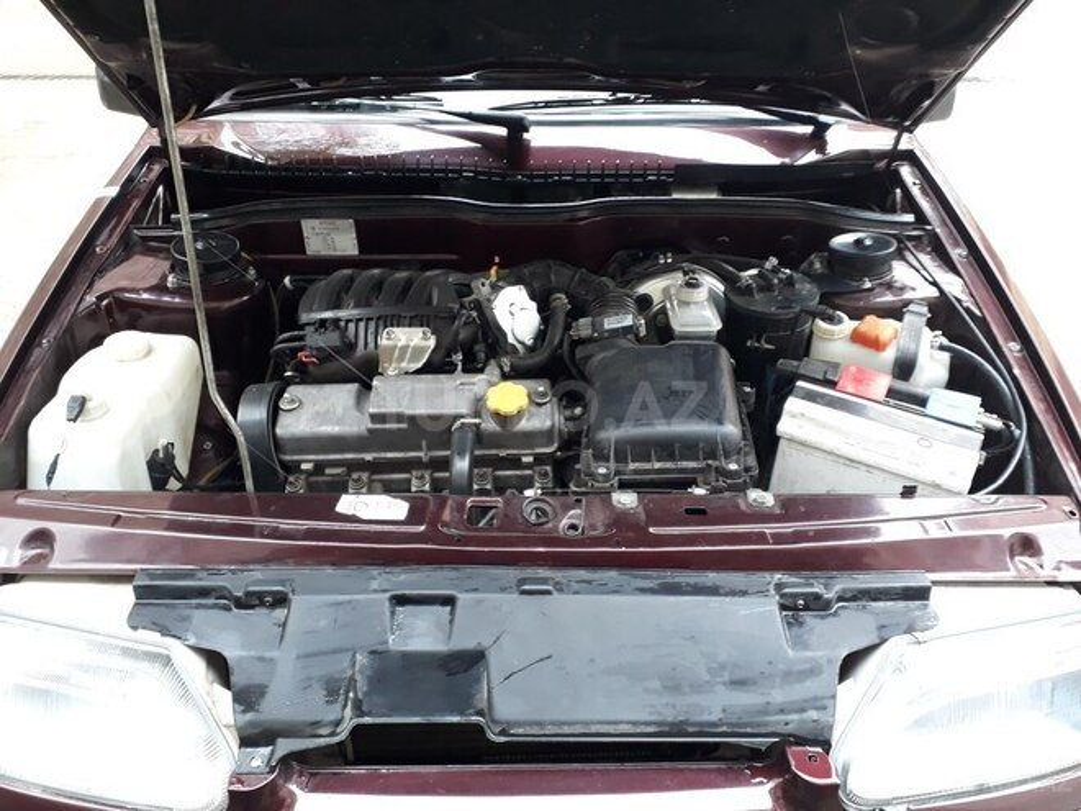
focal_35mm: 27
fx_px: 843
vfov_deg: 51.4
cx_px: 540
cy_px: 406
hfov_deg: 65.3
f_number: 1.9
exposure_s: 1/33
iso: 100
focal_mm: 3.6
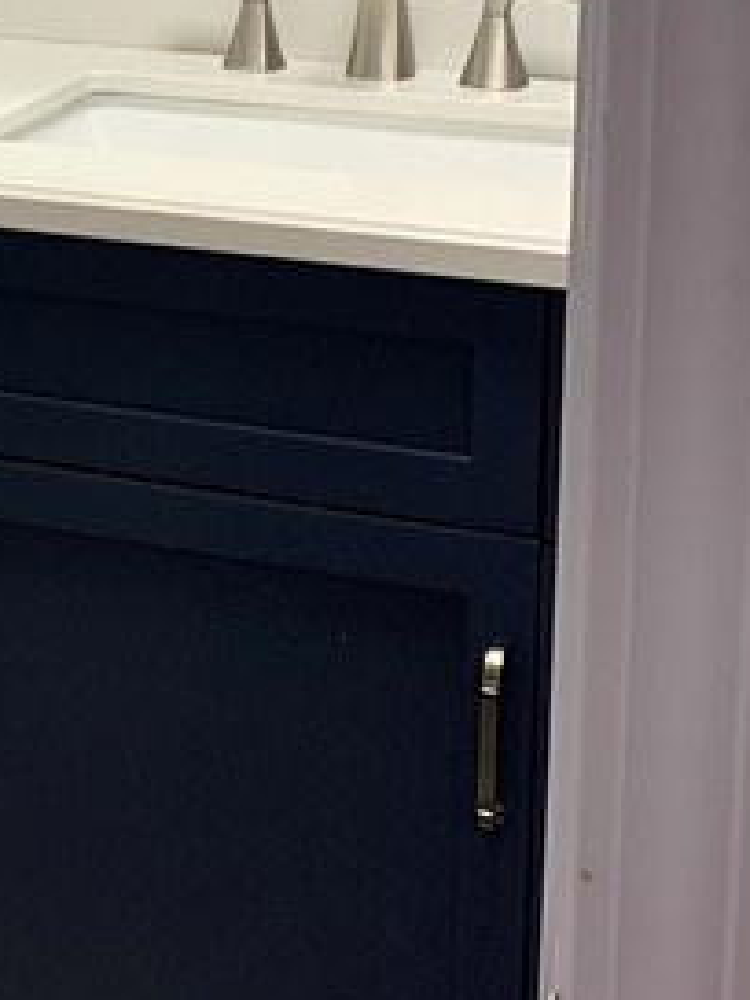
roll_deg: +1.1
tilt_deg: -10.2
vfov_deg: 19.4
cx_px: -320
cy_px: -15
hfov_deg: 14.3
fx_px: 2831
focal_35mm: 98
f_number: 1.8
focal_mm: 4.25
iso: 64
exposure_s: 1/60
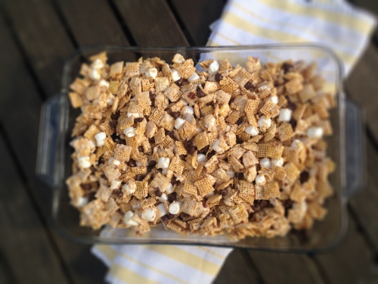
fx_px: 360
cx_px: 189
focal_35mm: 33
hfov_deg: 55.4
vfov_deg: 42.9
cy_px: 142
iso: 50
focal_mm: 4.12
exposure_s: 1/547
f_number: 2.4
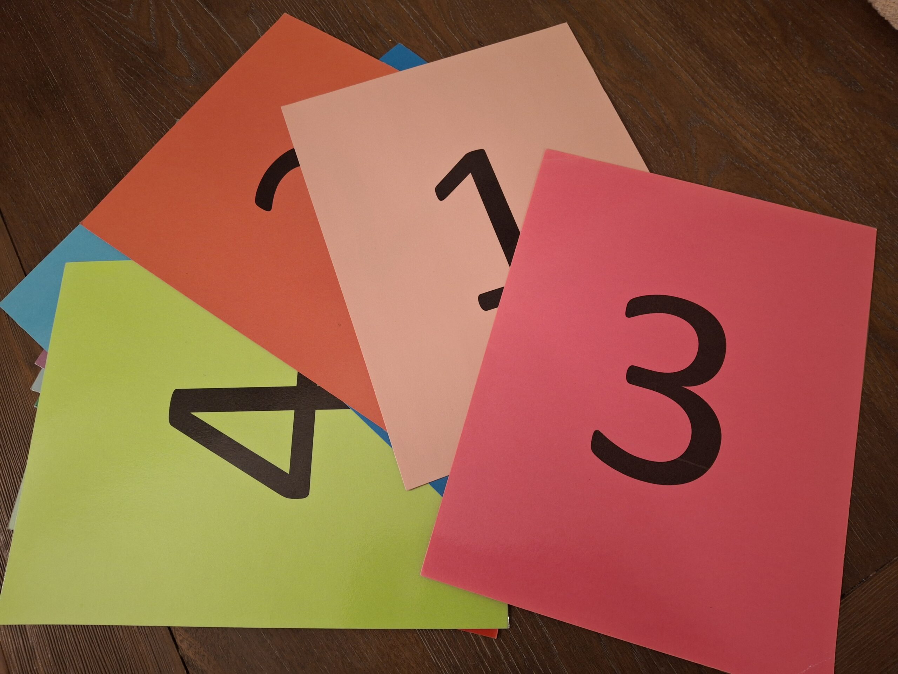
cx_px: 449
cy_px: 337
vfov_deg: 54.9
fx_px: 649
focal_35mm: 25
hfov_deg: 69.4
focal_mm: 4.69
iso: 250
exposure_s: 1/30
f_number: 1.8
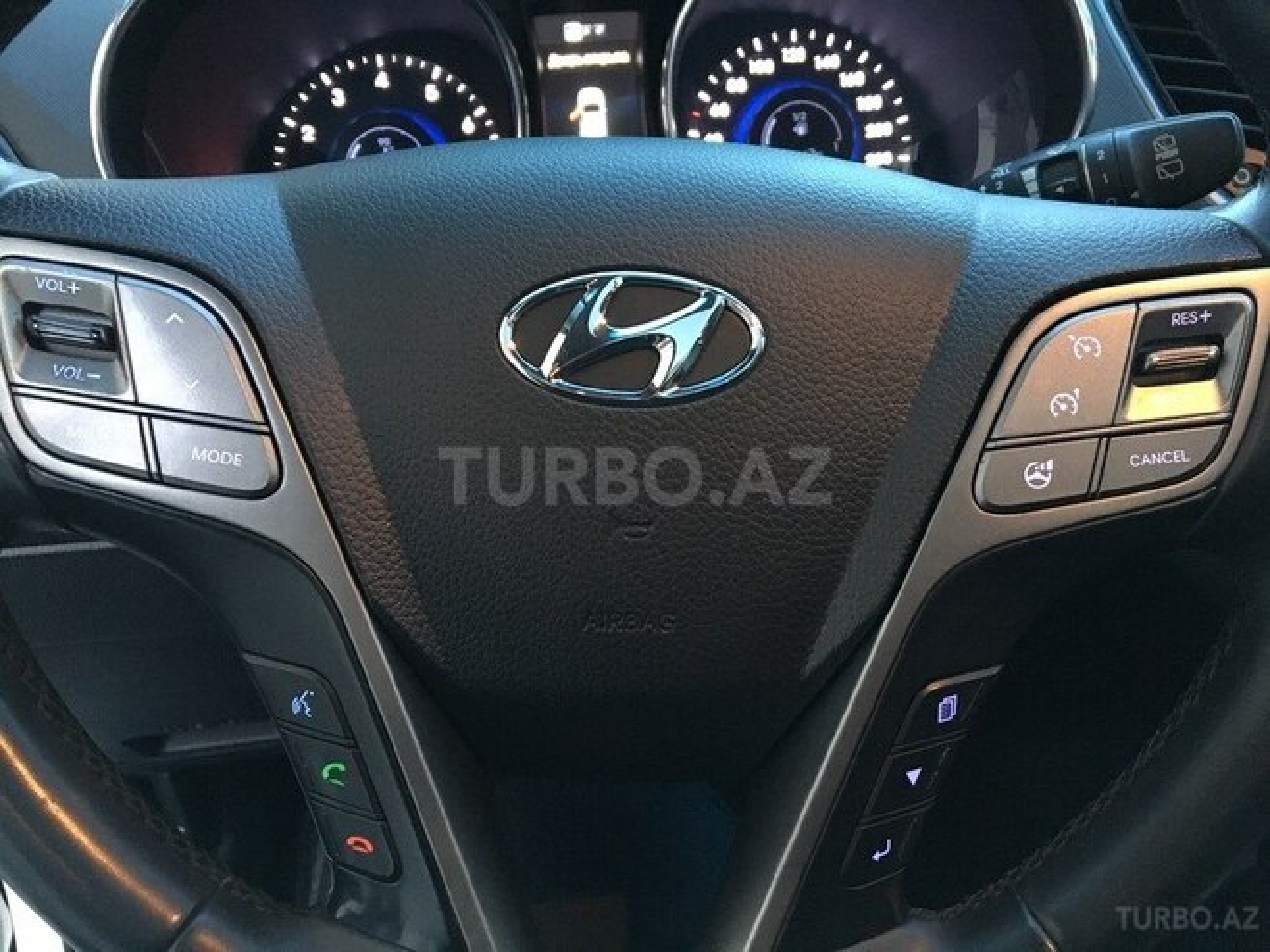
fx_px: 1064
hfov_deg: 61.7
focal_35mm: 29
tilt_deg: -27.2
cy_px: 476
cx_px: 635
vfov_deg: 48.2
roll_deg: +3.1
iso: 250
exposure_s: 1/17
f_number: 2.2
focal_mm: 4.15
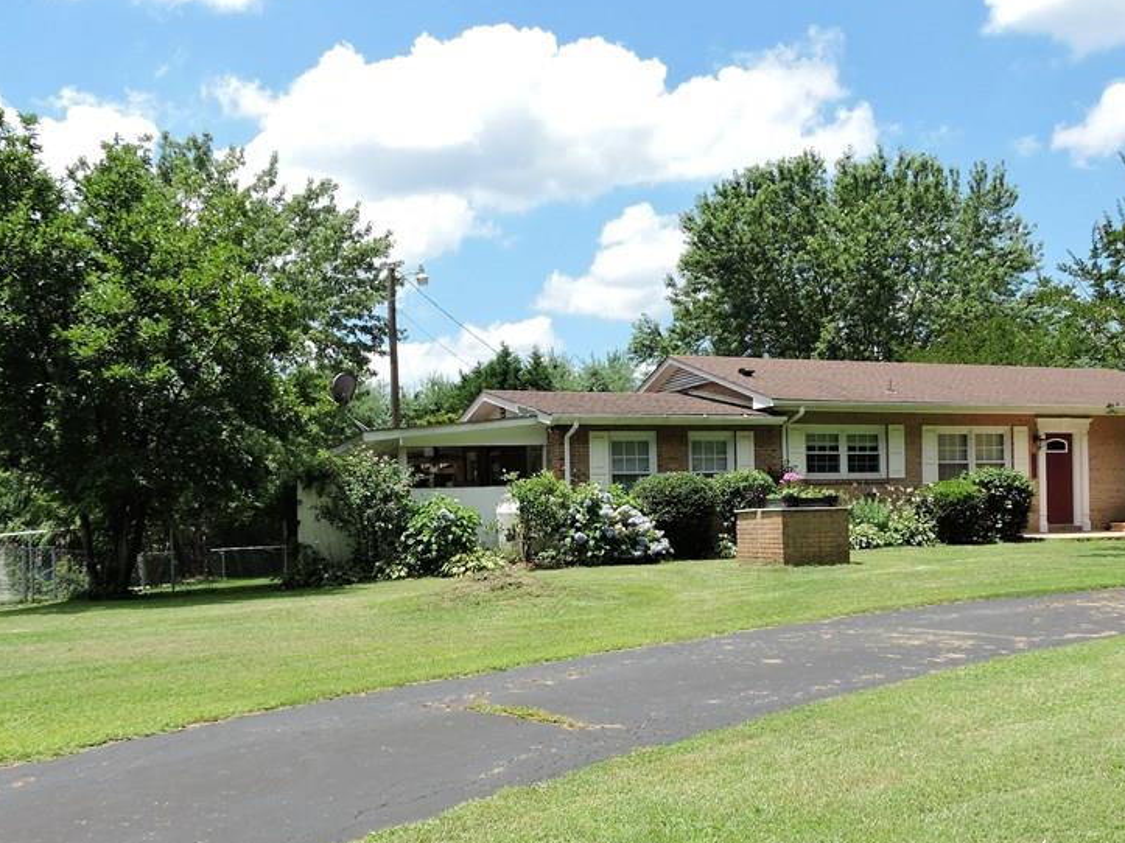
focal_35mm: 34
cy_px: 530
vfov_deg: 41.5
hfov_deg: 54.0
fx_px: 1105
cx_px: 541
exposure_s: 1/800
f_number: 3.3
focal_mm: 4.3
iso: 100
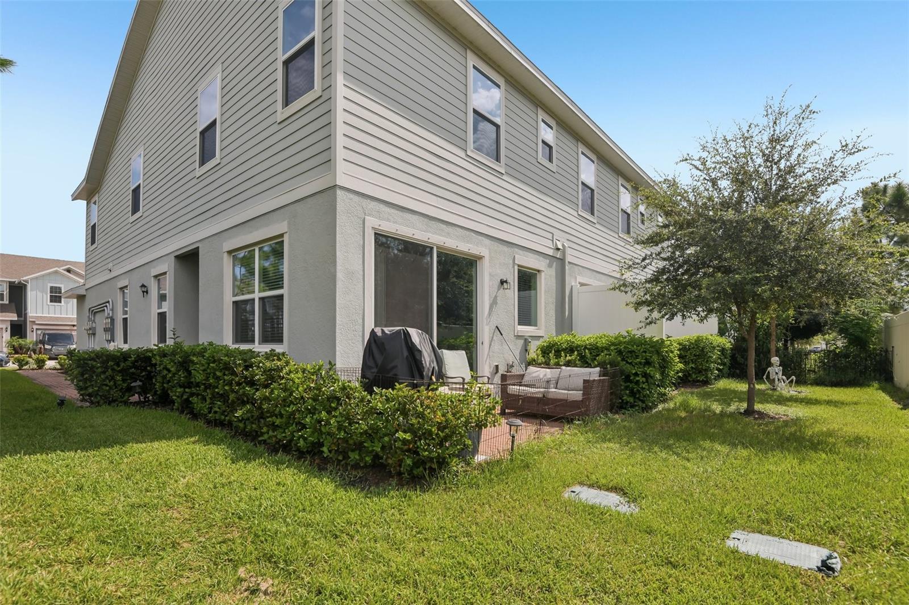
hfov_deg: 96.7
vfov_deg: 73.7
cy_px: 302
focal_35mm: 16
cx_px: 454
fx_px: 404
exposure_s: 1/1250
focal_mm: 16
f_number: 8
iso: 400
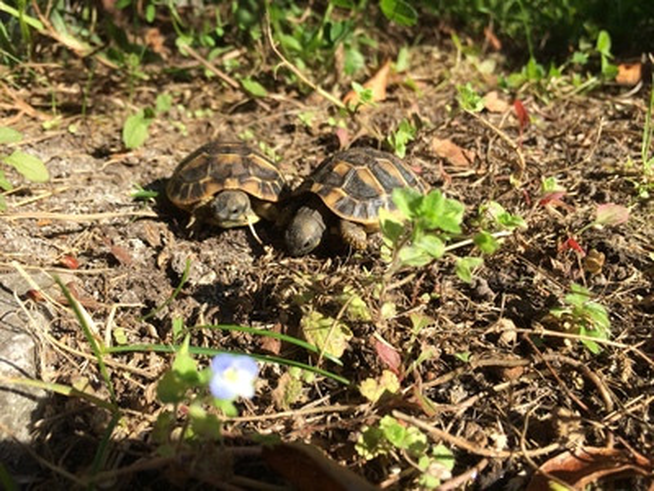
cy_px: 246
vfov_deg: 48.2
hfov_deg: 61.7
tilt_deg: -25.3
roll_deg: +2.4
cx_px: 327
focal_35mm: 29
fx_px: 548
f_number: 2.2
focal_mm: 4.15
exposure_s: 1/1140
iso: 32
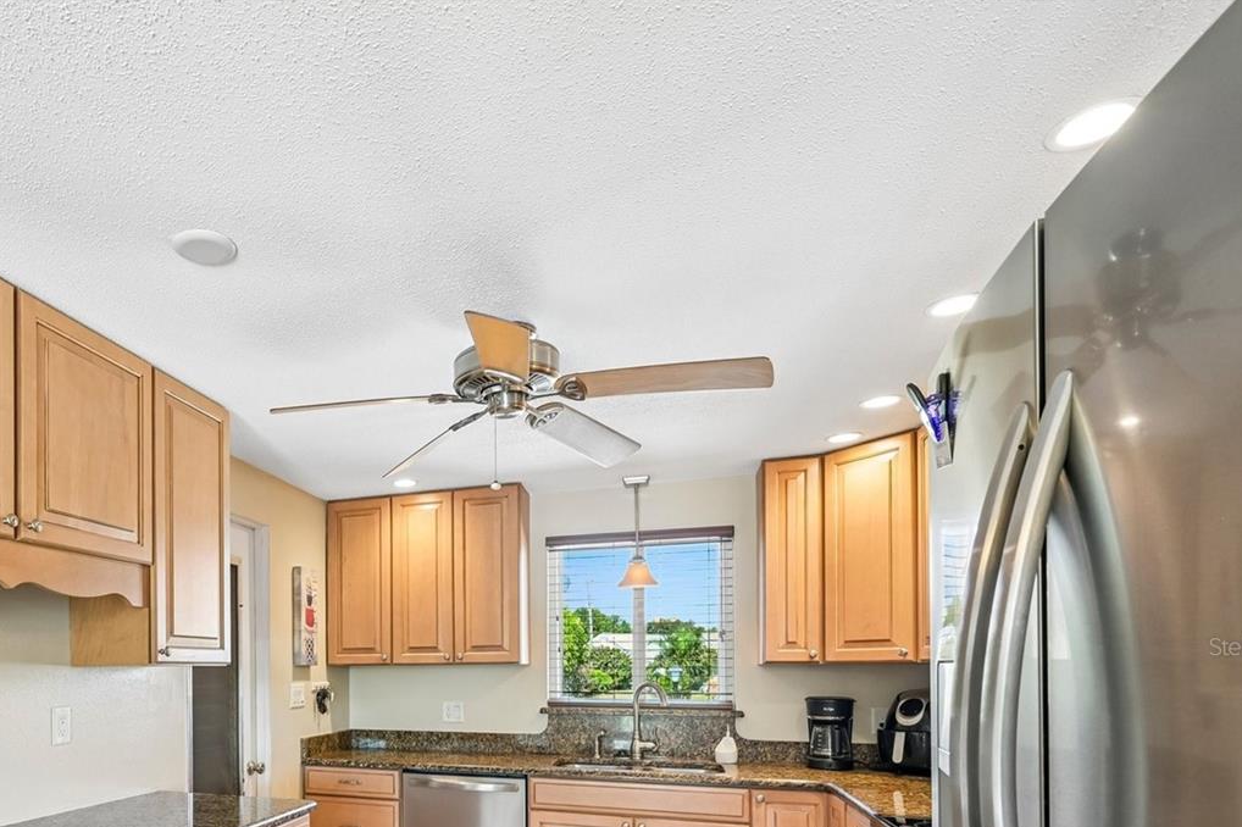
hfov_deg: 74.1
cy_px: 646
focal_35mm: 22
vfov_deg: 53.8
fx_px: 759
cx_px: 342
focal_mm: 14
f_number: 8
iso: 400
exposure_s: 1/13
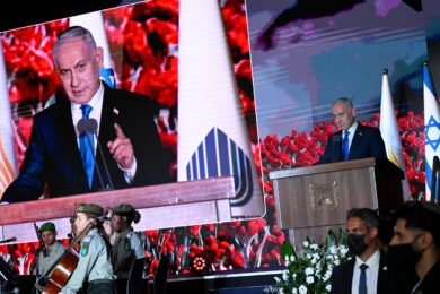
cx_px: 220
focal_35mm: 70
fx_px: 855
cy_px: 147
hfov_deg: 28.8
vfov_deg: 19.5
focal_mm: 70
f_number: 4.5
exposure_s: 1/500
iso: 2500
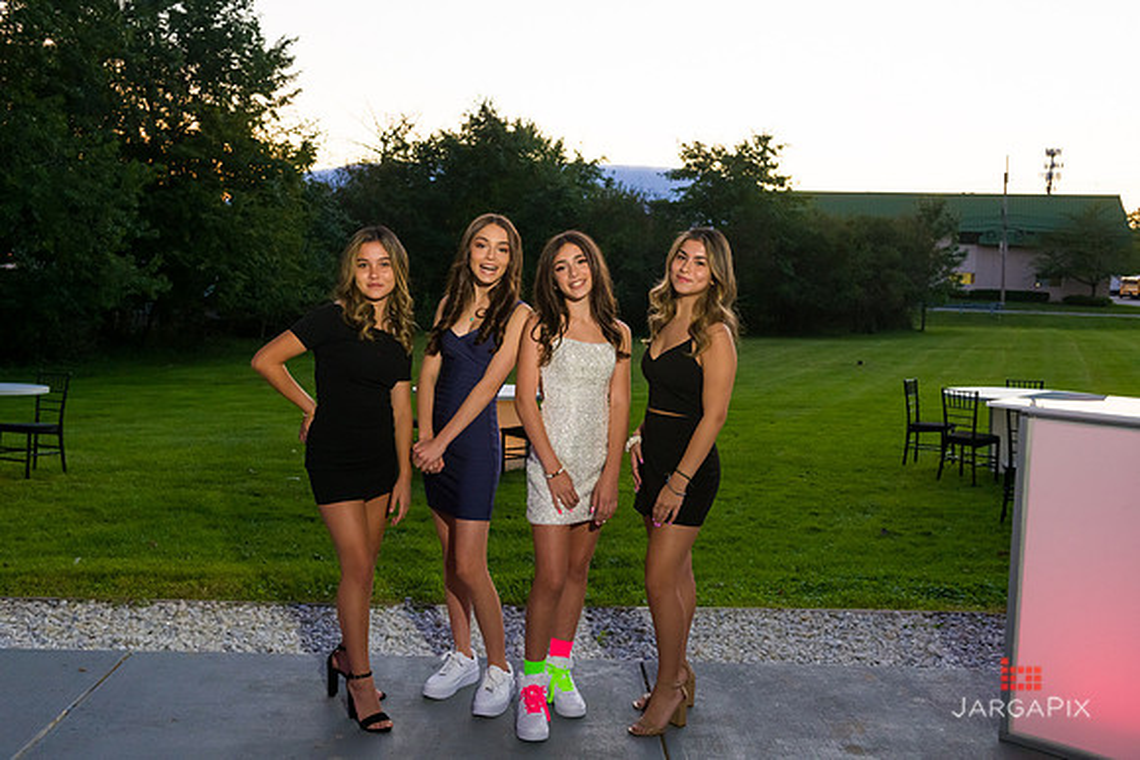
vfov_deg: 37.9
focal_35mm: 35
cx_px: 570
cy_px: 380
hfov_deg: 54.4
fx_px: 1109
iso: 1000
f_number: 6.3
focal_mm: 35
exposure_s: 1/125
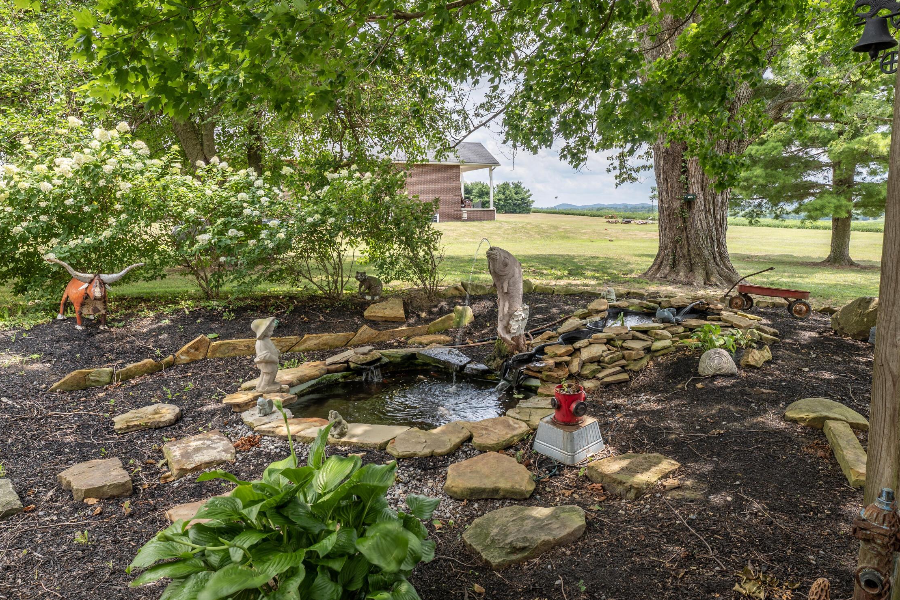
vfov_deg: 55.1
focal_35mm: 23
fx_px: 575
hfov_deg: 75.9
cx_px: 497
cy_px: 310
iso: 100
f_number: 8
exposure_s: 1/160
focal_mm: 17
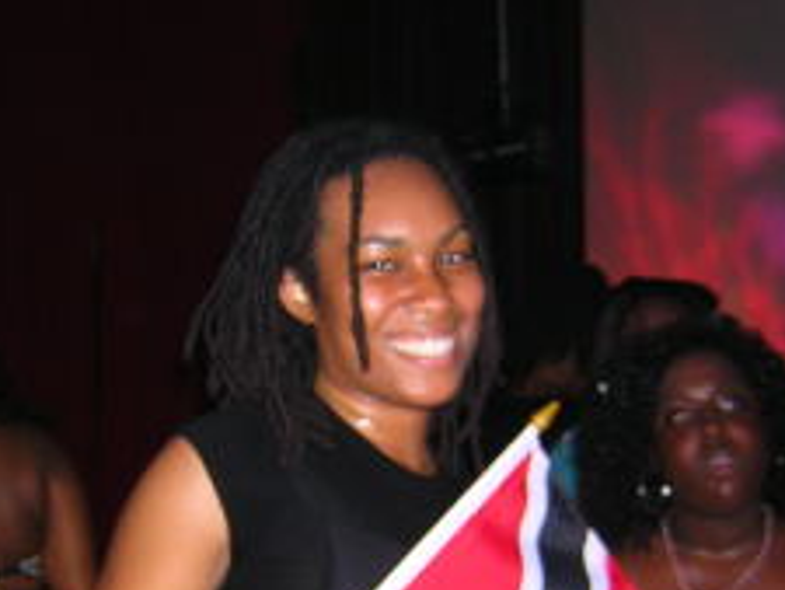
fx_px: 1452
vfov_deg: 22.8
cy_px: 408
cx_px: 398
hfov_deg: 30.3
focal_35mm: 64
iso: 188
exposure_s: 1/60.1
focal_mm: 4.7
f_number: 2.6
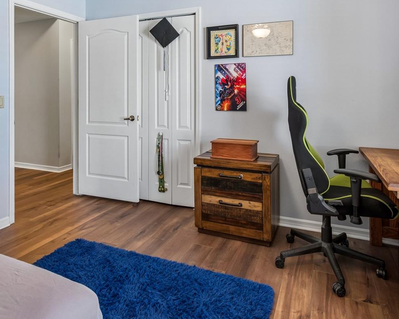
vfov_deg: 59.7
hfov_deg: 72.6
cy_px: 111
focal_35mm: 23
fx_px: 272
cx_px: 199
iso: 100
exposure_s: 1/4
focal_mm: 10
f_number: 7.1
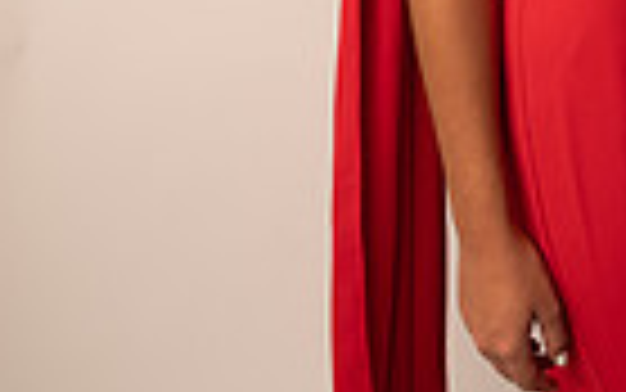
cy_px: -275
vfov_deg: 14.8
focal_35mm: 79
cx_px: 540
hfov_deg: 25.5
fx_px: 1348
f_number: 3.2
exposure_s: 1/160
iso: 100
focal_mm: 24
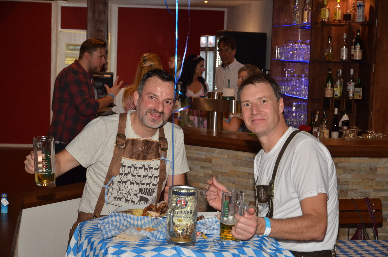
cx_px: 194
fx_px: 742
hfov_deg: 29.3
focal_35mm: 69
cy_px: 128
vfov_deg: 19.6
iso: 800
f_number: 5
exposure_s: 1/60
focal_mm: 46
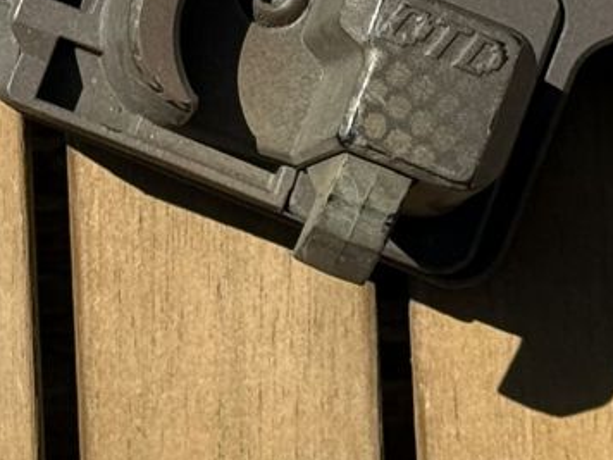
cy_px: -472
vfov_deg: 5.4
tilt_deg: -85.9
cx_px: 95
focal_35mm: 270
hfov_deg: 7.3
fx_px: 4781
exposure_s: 1/5587
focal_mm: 6.76
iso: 64
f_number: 1.78
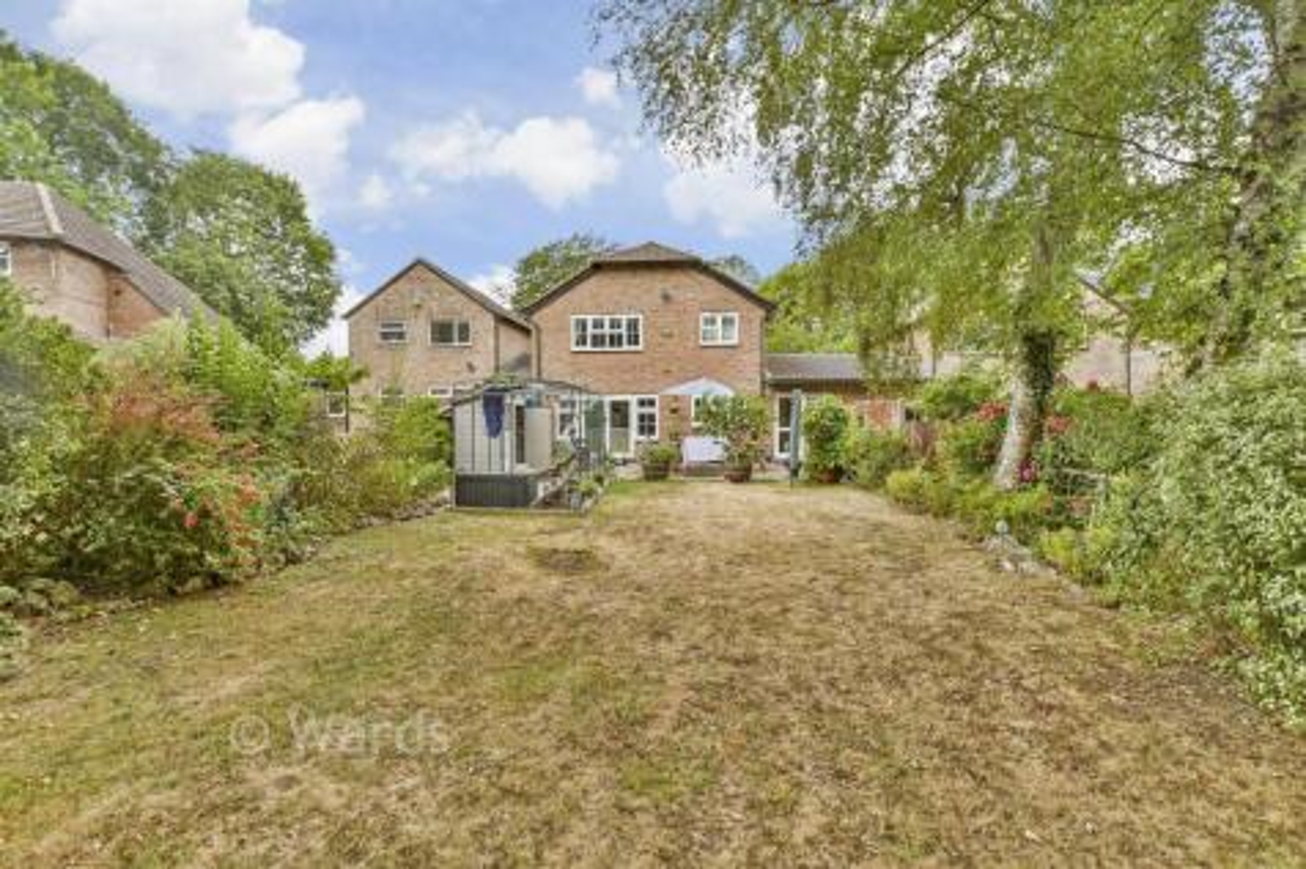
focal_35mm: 15
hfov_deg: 100.4
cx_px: 653
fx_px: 544
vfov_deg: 77.3
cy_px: 434
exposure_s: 1/200
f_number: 7.1
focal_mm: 10
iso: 400
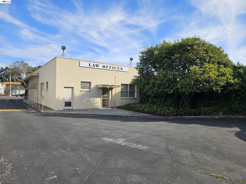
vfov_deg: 58.9
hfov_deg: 73.9
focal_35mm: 23
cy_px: 92
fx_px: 163
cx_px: 123
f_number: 1.8
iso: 25
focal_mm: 5.4
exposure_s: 1/1265
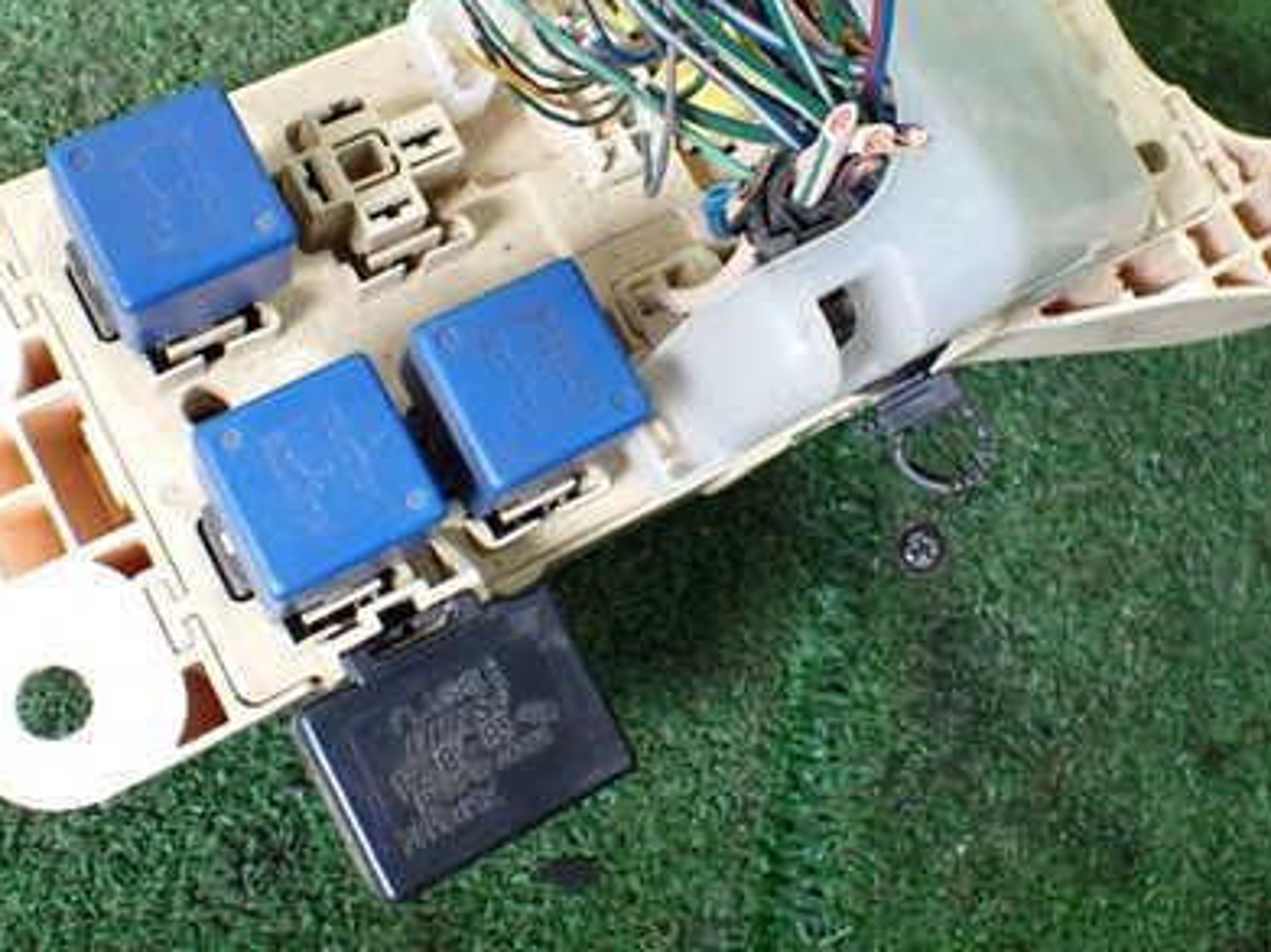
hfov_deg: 41.2
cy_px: 331
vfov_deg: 31.3
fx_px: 1688
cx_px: 653
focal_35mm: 46
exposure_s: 1/125
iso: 500
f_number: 2.3
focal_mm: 5.4
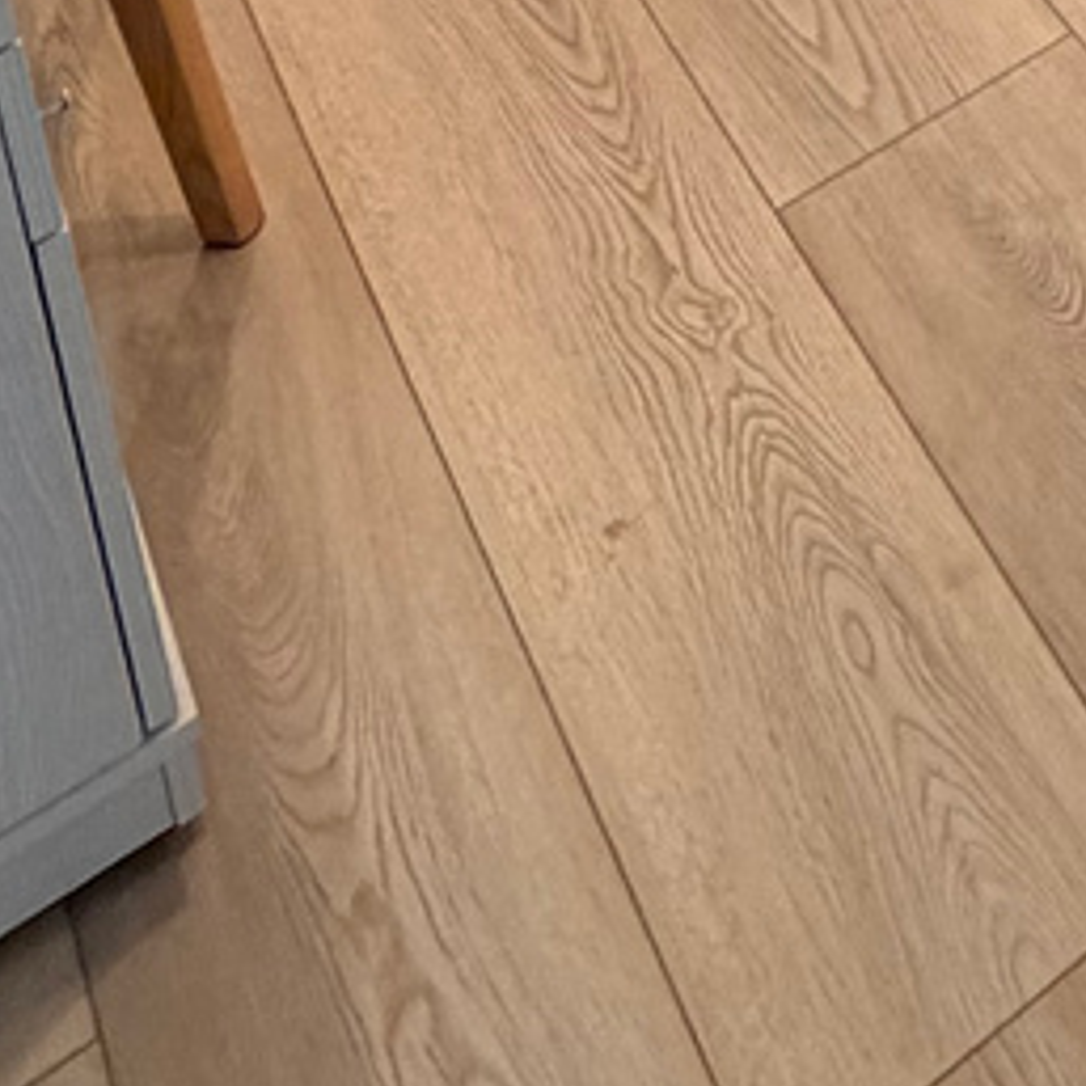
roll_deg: +2.7
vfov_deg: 15.7
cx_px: 1538
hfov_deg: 20.6
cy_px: -1348
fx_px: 2627
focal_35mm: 74
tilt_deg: -15.6
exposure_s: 1/60
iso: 160
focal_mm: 2.22
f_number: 2.2
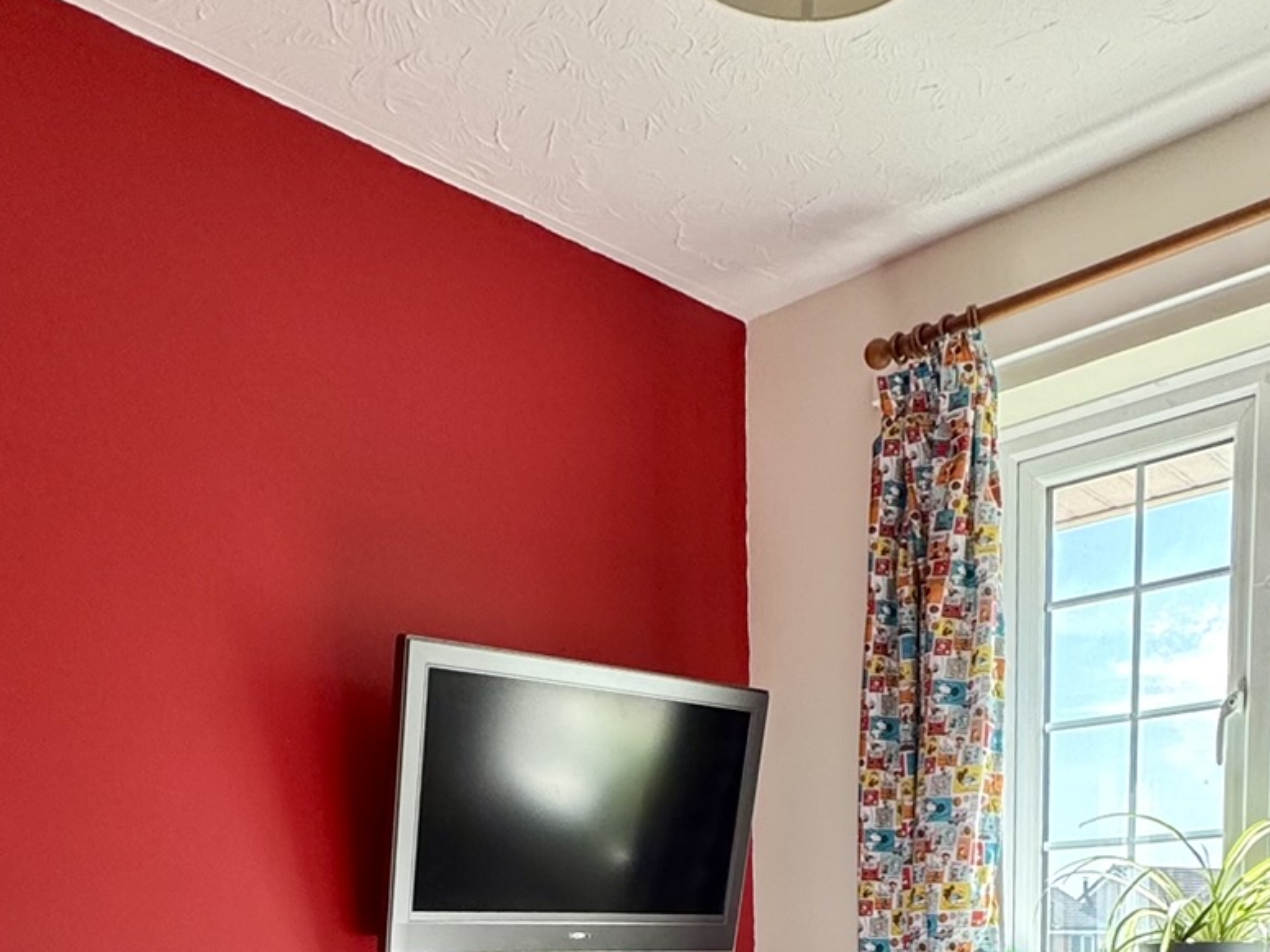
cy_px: 1172
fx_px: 1357
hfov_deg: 49.8
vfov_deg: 31.6
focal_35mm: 37
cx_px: 769
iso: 40
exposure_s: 1/189
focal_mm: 2.22
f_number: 2.2
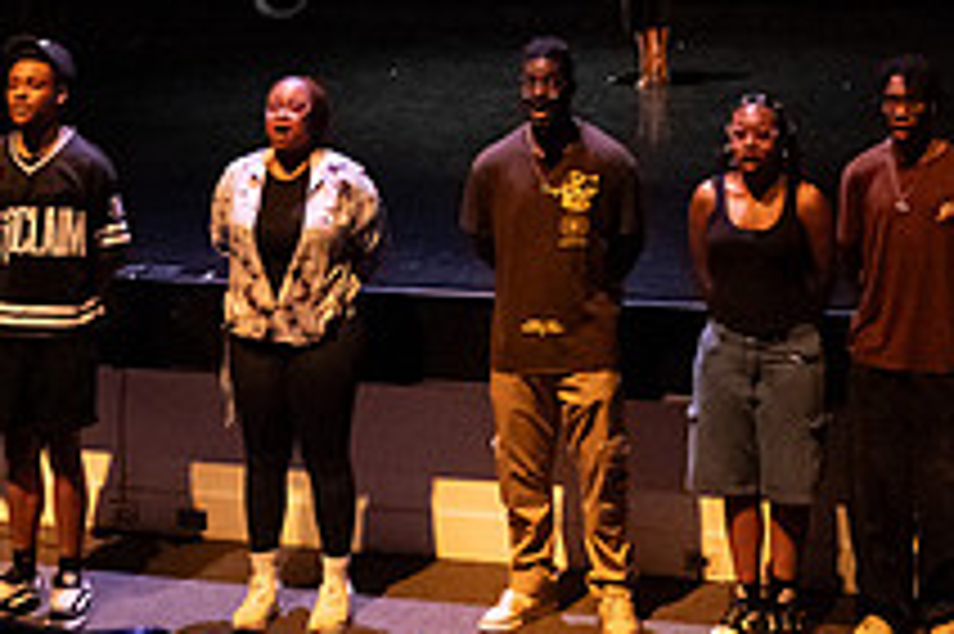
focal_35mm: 89
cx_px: 572
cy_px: -296
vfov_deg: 14.4
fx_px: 2357
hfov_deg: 22.9
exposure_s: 1/160
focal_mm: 28
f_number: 3.5
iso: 4000
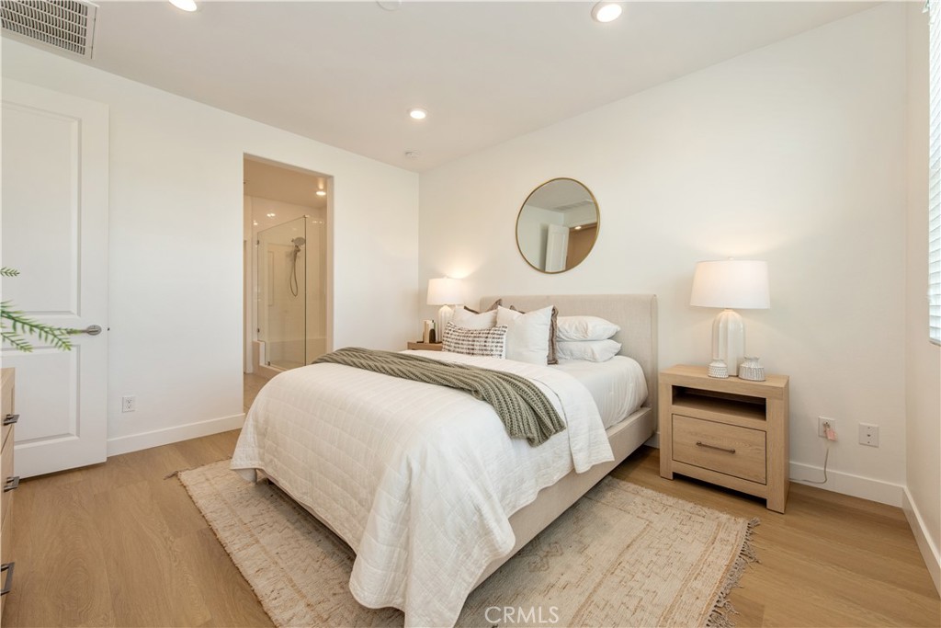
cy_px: 314
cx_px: 470
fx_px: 366
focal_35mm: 14
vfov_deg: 81.2
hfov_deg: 104.2
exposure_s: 1/125
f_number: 5.6
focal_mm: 14
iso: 450
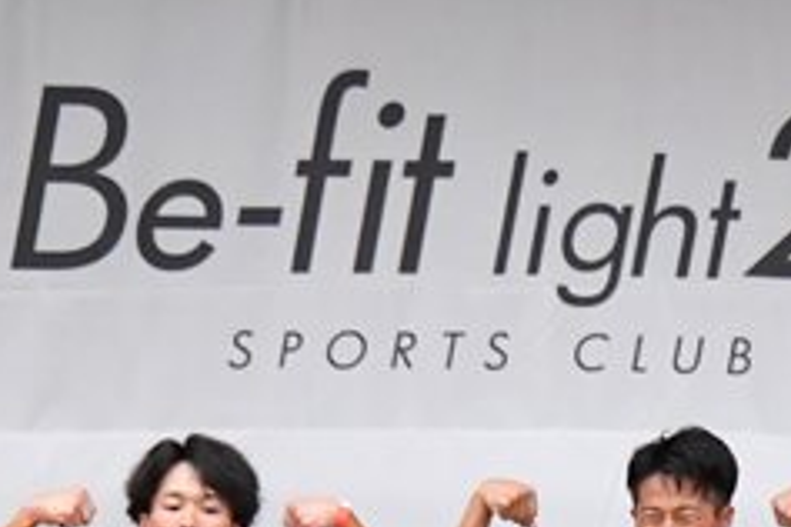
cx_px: 1006
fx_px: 9909
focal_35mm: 451
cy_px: 834
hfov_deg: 4.6
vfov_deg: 3.0
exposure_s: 1/400
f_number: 5.6
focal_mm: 92
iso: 6400
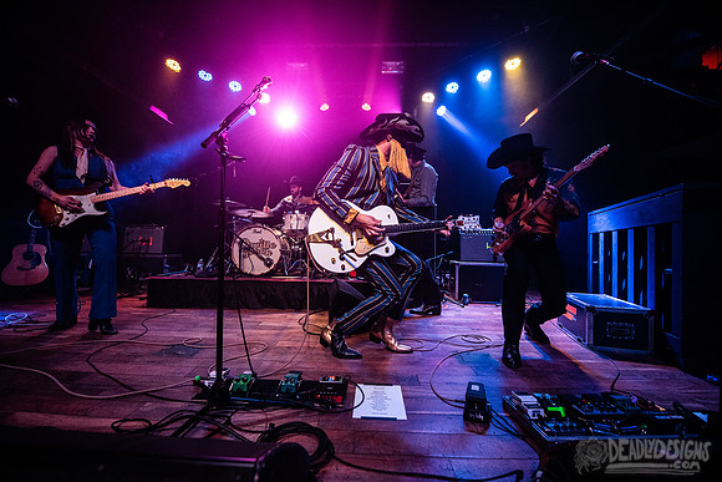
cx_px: 361
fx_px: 281
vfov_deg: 81.2
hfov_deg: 104.2
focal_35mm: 14
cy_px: 241
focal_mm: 14
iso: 3200
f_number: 3.2
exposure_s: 1/250
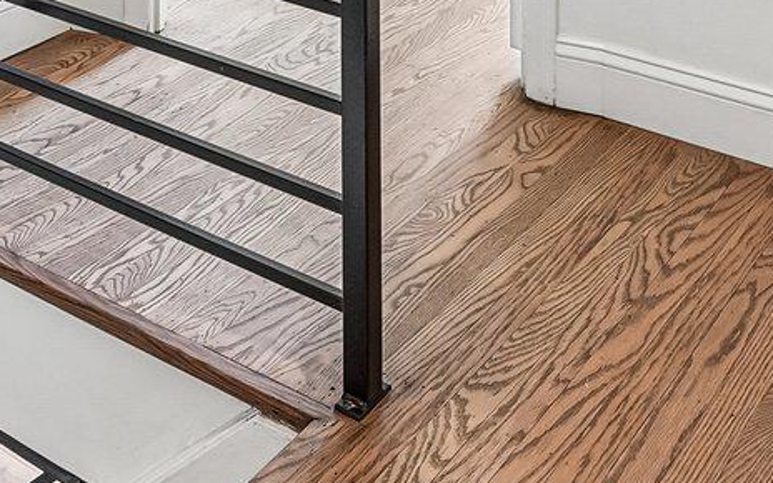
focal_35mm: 63
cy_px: -524
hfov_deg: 31.5
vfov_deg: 15.6
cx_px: 143
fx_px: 1327
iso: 500
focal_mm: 14
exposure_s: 1/15
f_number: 8
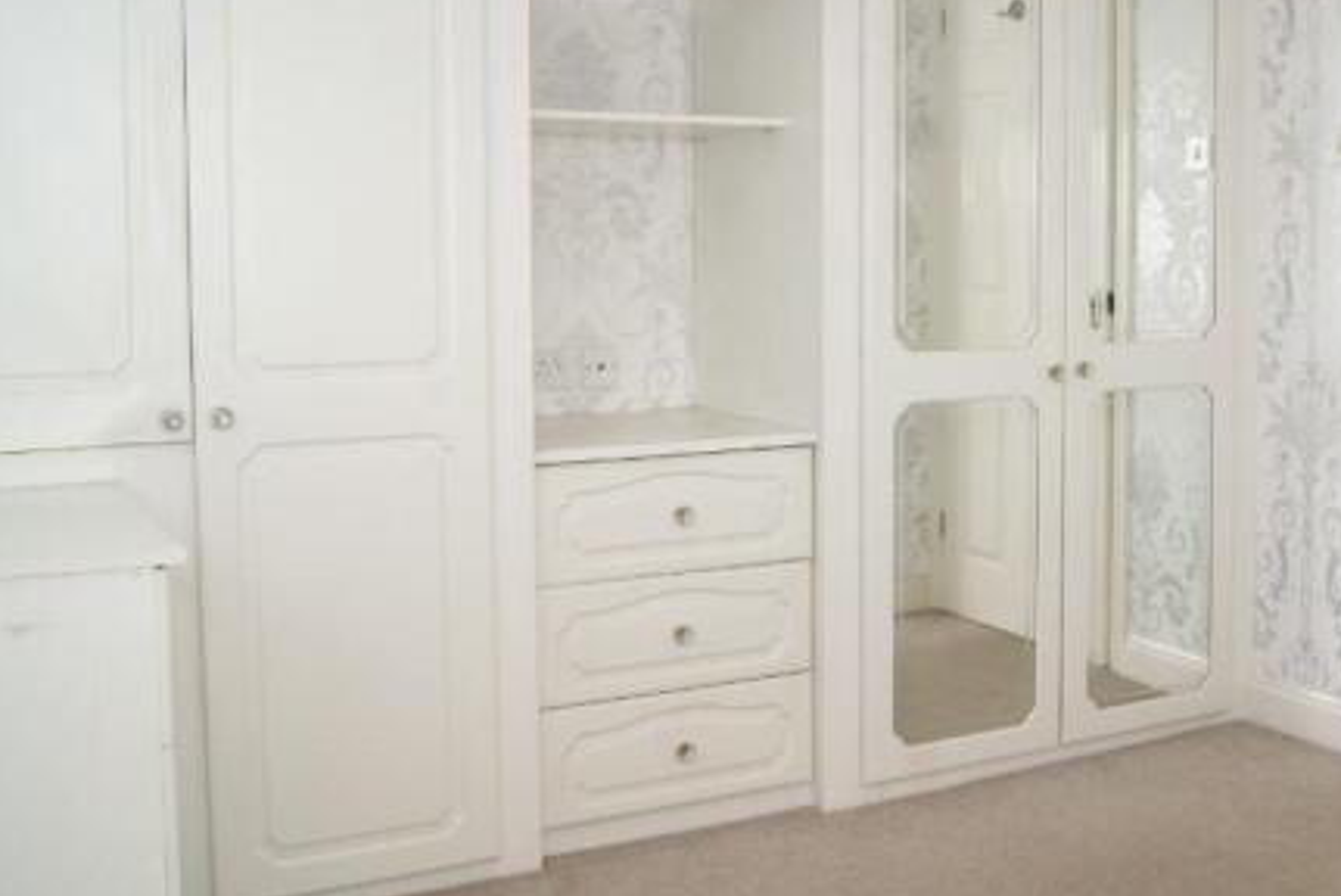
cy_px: 341
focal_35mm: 41
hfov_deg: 46.9
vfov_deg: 32.5
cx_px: 857
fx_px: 1528
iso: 400
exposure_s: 1/160
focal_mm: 18
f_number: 9
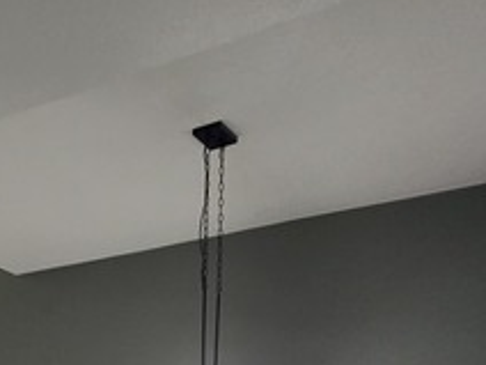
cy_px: 542
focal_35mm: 49
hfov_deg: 29.6
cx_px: -174
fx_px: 688
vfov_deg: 23.8
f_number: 2.2
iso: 100
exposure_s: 1/60
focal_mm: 2.2
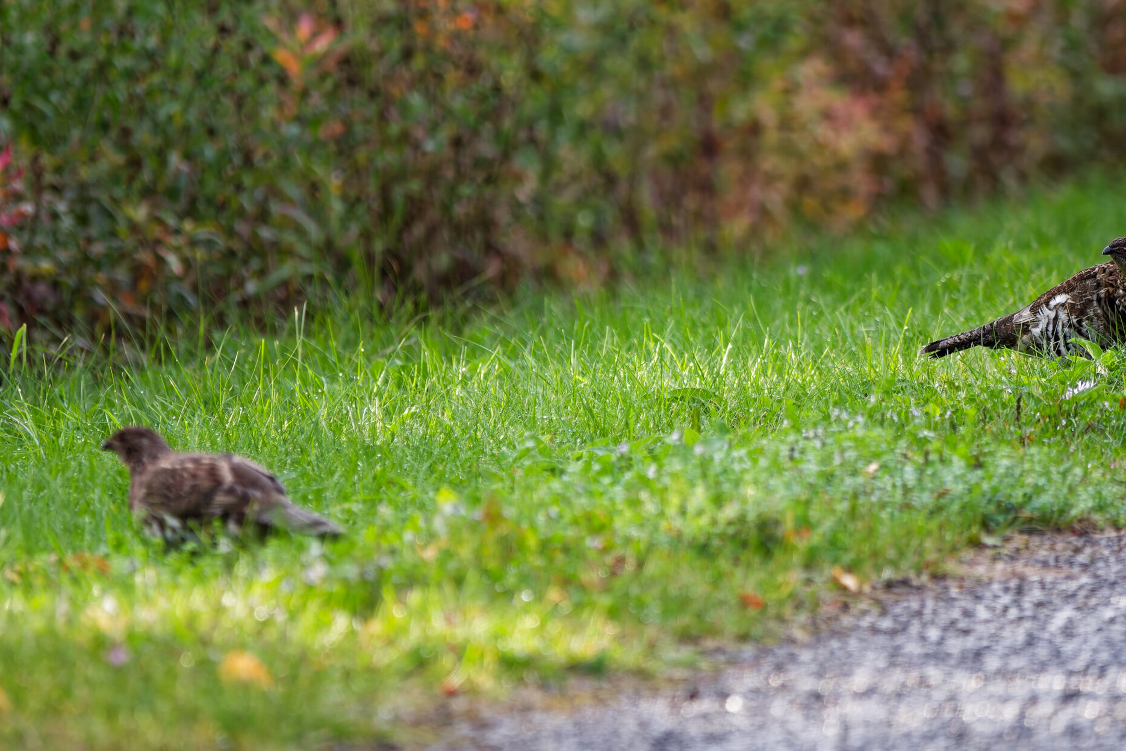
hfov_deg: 2.0
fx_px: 32114
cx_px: 666
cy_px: 315
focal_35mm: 1027
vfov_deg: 1.3
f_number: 6.3
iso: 800
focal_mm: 500
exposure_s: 1/500
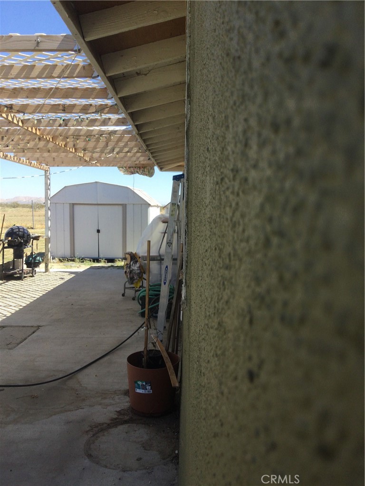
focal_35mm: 31
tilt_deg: -5.4
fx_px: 436
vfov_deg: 58.4
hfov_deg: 45.4
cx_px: 182
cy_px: 243
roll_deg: +0.5
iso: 25
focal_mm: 3.3
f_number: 2.4
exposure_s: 1/578
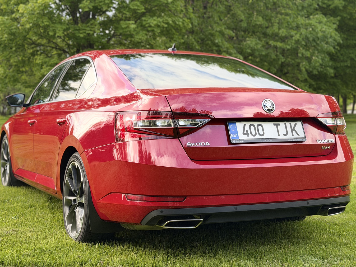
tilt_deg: -1.1
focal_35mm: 57
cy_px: 112
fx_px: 586
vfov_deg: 25.6
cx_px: 175
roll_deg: +0.5
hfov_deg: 33.8
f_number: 1.78
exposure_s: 1/561
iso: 100
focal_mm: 6.76
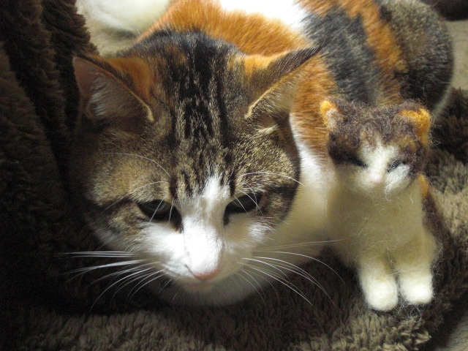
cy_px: 176
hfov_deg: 34.9
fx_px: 744
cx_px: 234
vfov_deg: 26.6
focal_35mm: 55
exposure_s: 1/13
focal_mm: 9.8
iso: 800
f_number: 3.6
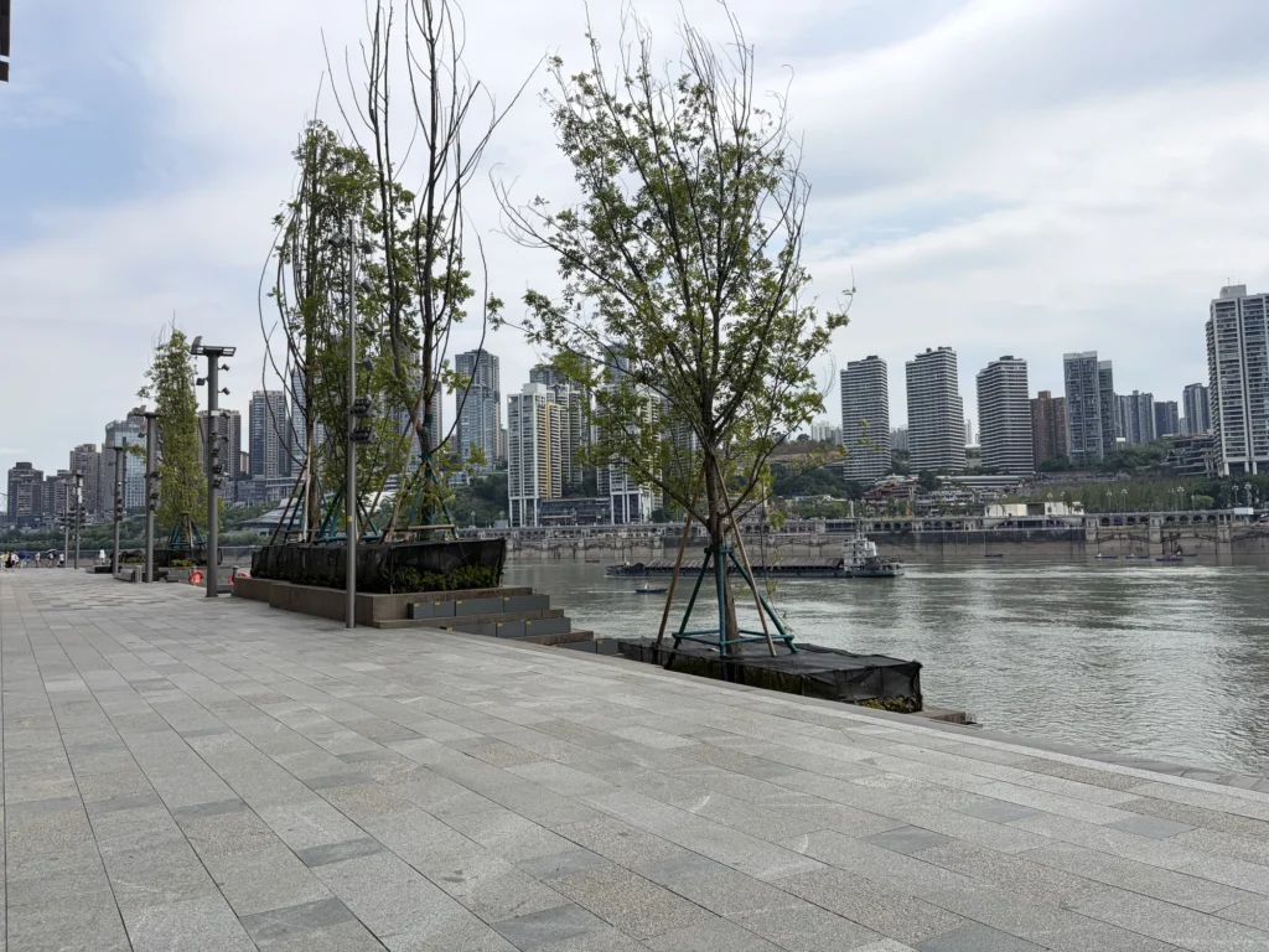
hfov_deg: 67.3
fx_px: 953
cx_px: 634
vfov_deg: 53.1
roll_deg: -0.9
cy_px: 476
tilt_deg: +6.6
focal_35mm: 26
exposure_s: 1/2075
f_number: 1.6
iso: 64
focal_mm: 5.96
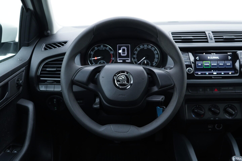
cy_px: 80
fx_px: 242
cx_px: 121
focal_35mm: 36
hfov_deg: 53.1
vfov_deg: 36.9
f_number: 2.8
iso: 200
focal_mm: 24
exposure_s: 1/40
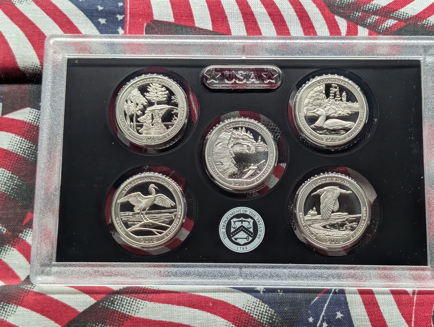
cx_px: 238
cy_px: 163
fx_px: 703
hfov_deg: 34.3
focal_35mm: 56
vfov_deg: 26.2
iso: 270
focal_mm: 6.9
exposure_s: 1/565
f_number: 1.68
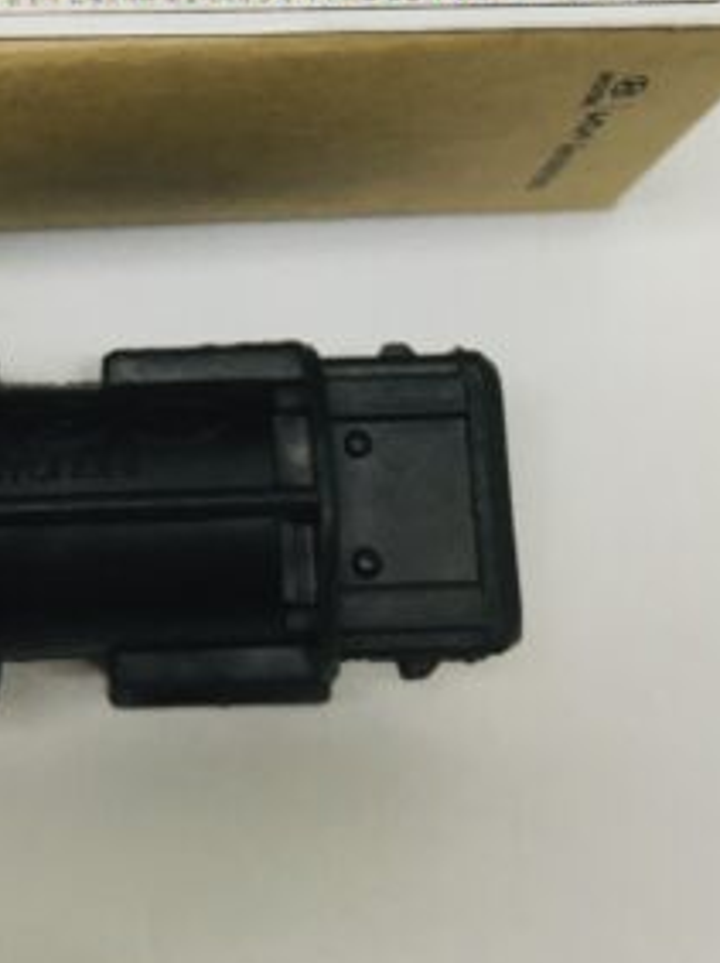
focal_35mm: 59
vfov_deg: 30.9
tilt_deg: -73.3
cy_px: 56
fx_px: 1639
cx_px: 177
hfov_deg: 24.5
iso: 25
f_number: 2.2
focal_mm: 4.15
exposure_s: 1/33
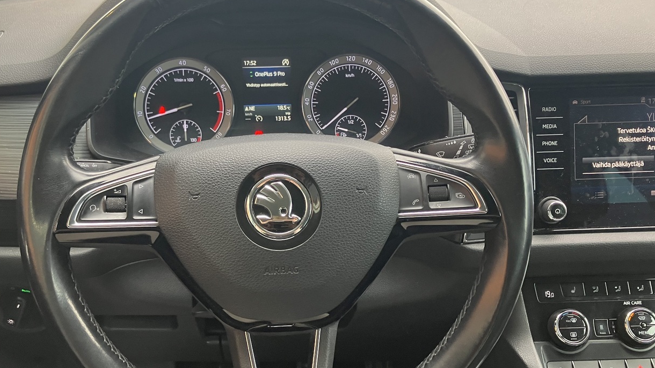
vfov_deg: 32.8
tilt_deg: -26.3
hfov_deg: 55.1
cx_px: 285
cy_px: 190
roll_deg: +1.7
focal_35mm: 36
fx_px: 625
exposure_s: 1/50
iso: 80
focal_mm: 3.99
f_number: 1.8
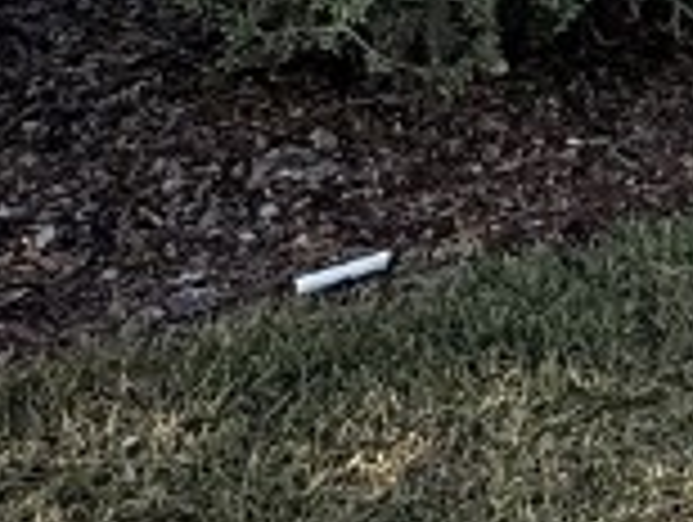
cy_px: -522
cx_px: 756
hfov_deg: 20.1
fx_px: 1865
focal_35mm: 93
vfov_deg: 13.6
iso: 80
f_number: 2.2
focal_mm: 2.22
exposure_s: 1/1285
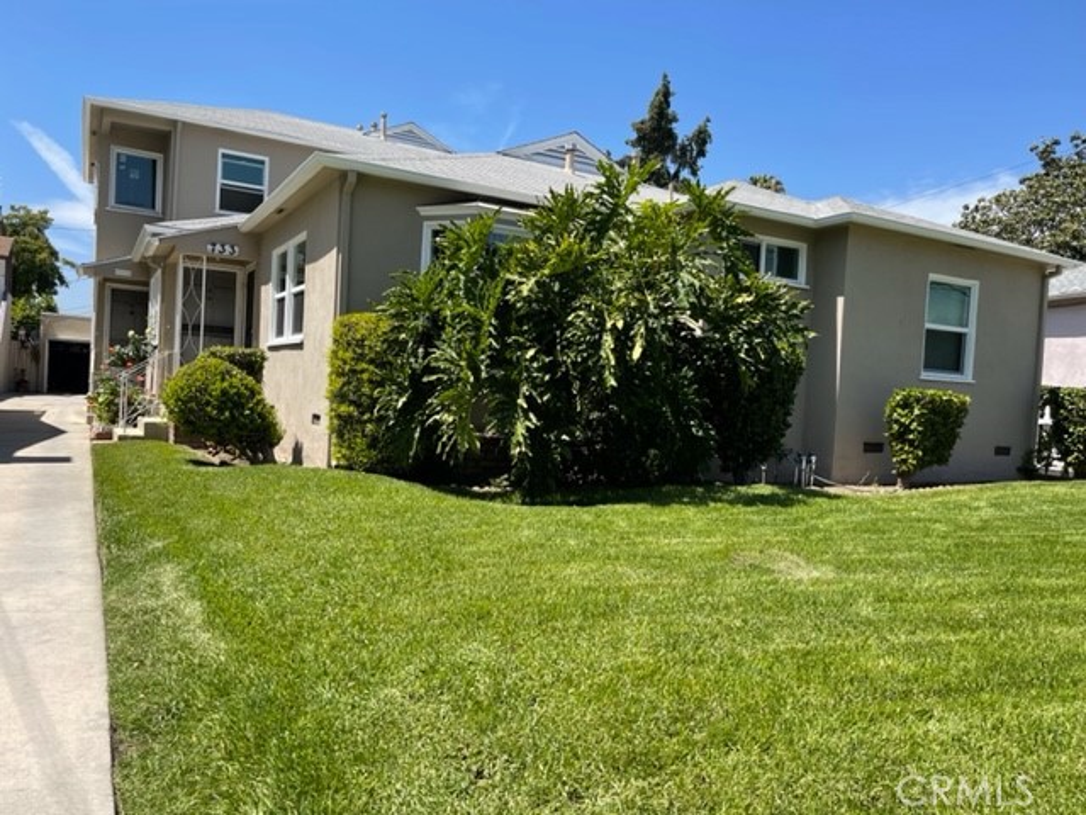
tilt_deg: -2.0
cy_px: 408
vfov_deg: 53.1
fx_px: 816
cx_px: 543
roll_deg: -3.1
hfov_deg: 67.3
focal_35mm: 26
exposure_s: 1/2336
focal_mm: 5.1
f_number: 1.6
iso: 32
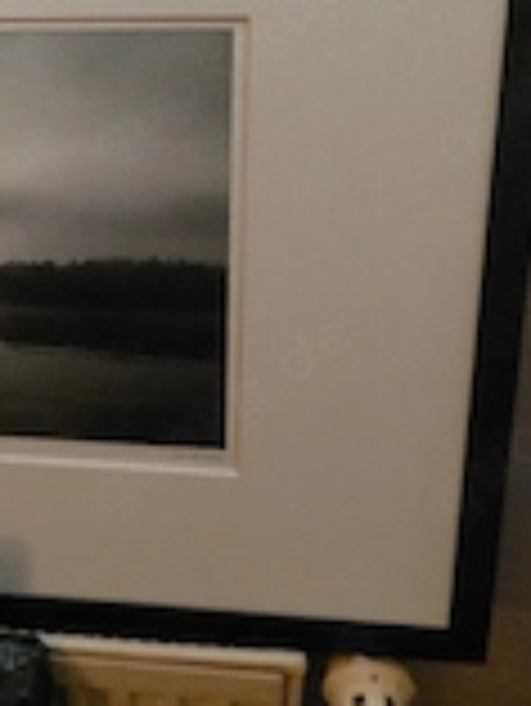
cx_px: -27
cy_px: 112
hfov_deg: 22.9
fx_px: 1246
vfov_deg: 30.6
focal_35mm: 61
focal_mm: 5.23
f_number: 1.8
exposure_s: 1/15
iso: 2000
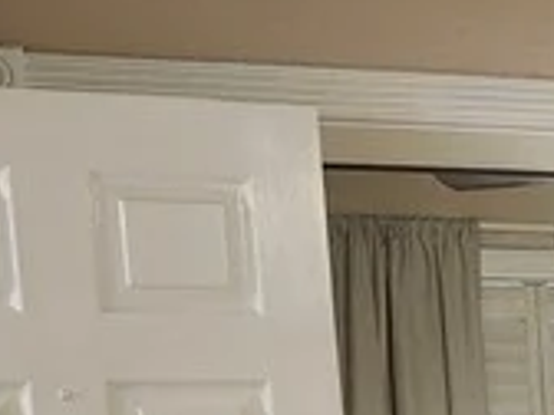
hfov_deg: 11.0
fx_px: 2241
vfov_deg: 10.1
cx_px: 1487
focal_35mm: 140
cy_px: 702
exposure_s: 1/40
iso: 500
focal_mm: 5.54
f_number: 1.8
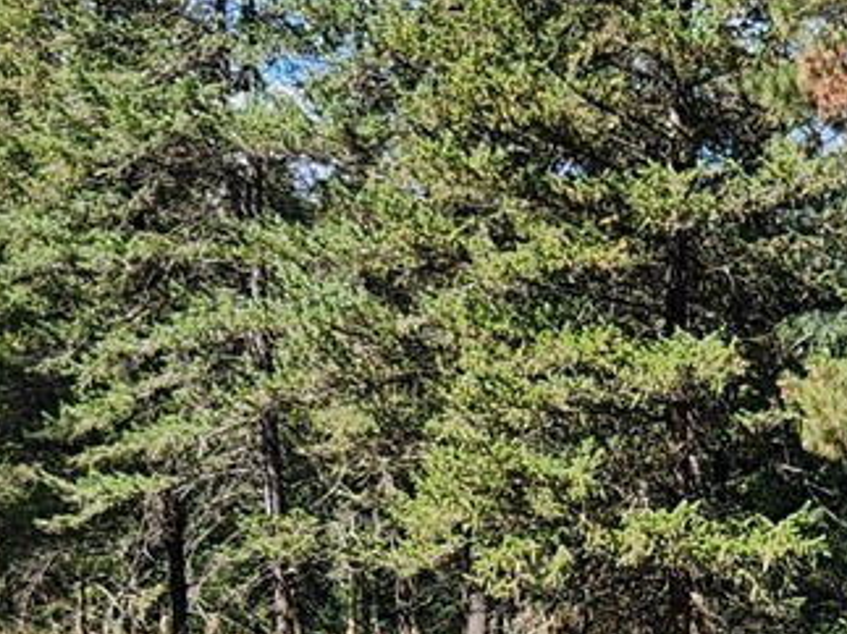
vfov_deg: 12.2
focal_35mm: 114
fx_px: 2788
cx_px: 829
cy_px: 1016
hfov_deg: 16.9
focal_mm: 5.4
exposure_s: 1/883
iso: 20
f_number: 1.8
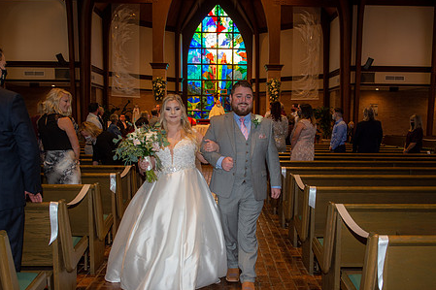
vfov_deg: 33.3
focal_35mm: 40
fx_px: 484
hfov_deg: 48.4
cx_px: 232
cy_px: 177
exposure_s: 1/125
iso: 1250
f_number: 5
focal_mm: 31
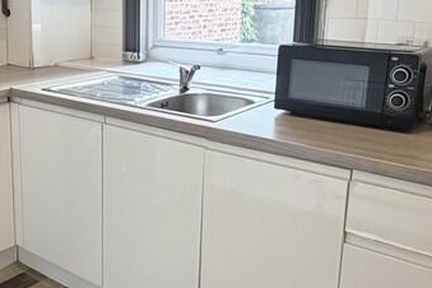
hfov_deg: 43.6
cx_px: 130
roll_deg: -0.8
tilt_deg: -10.7
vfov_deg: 30.3
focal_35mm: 44
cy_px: 102
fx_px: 528
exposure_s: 1/50
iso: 160
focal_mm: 2.22
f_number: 2.2
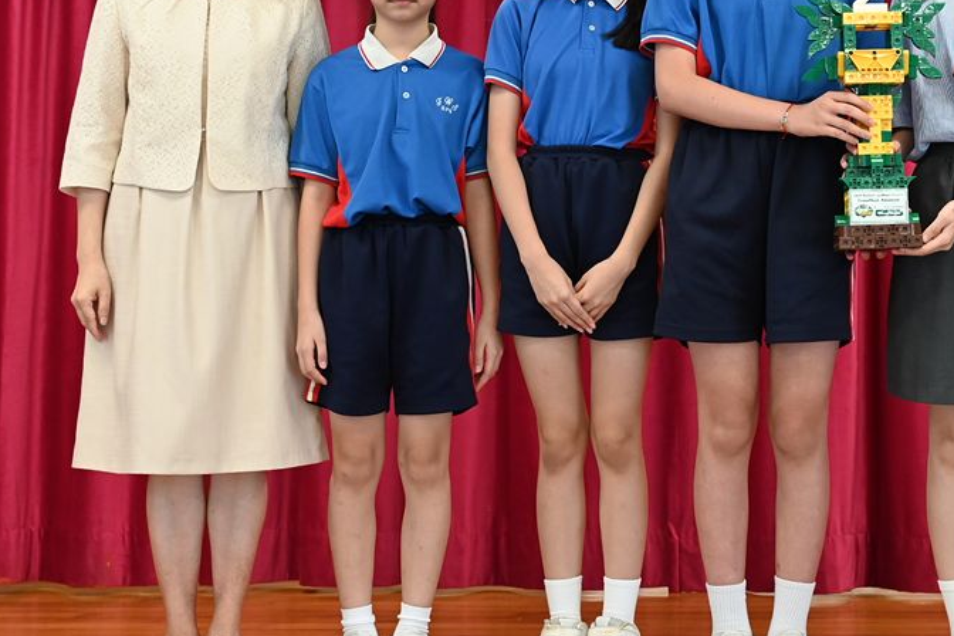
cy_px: 150
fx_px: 2178
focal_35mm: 82
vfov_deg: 16.5
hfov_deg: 24.0
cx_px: 856
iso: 1600
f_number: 4
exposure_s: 1/125
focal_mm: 34.5
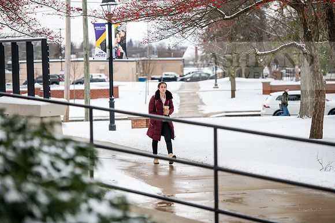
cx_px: 168
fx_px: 1303
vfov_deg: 9.8
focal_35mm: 140
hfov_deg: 14.7
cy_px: 112
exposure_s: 1/640
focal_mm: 140
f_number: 3.5
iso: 125
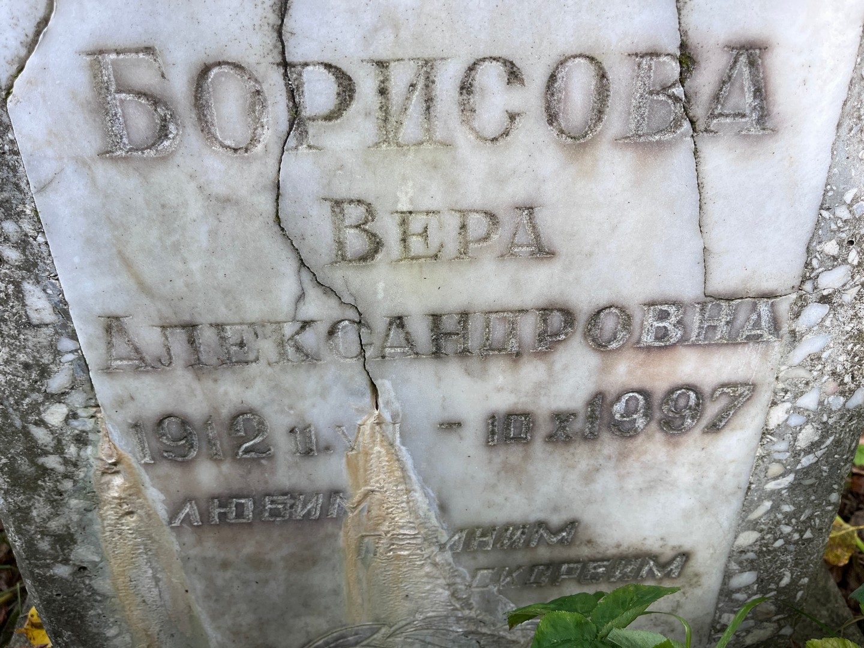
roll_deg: +2.7
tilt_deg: -36.9
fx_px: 649
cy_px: 324
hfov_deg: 67.3
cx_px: 432
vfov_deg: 53.1
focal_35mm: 26
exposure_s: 1/378
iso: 50
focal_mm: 5.1
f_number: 1.6
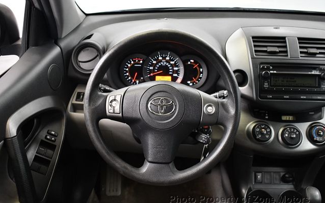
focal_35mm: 38
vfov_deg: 33.6
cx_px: 163
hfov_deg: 51.5
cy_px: 100
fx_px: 337
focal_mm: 25
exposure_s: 1/60
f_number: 4
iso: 3200
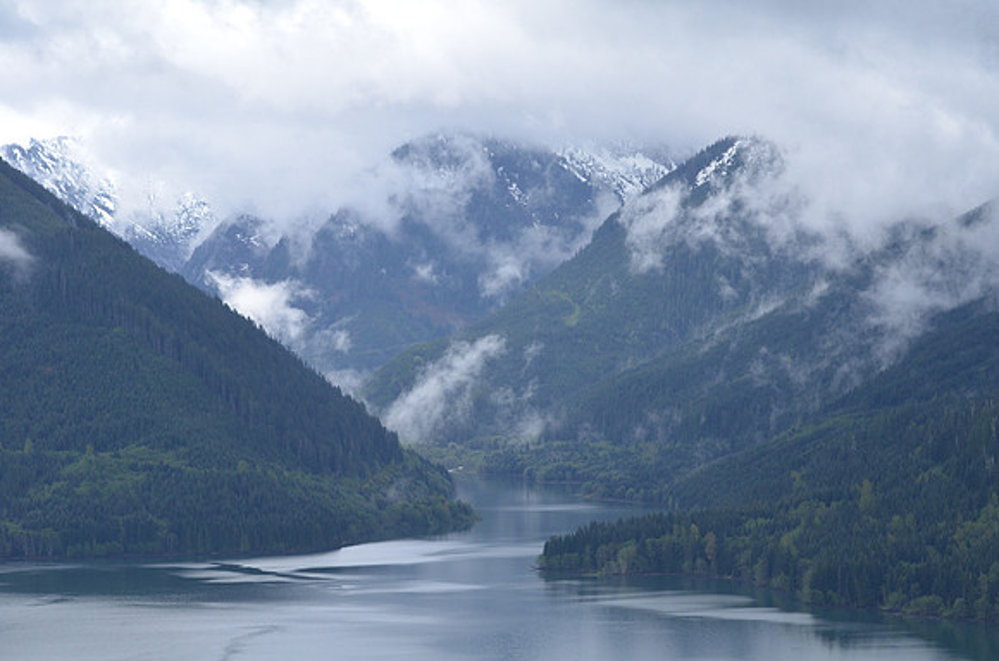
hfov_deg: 19.5
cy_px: 330
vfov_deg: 13.0
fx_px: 2907
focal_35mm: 105
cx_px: 500
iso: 800
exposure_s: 1/800
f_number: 7.1
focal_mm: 70
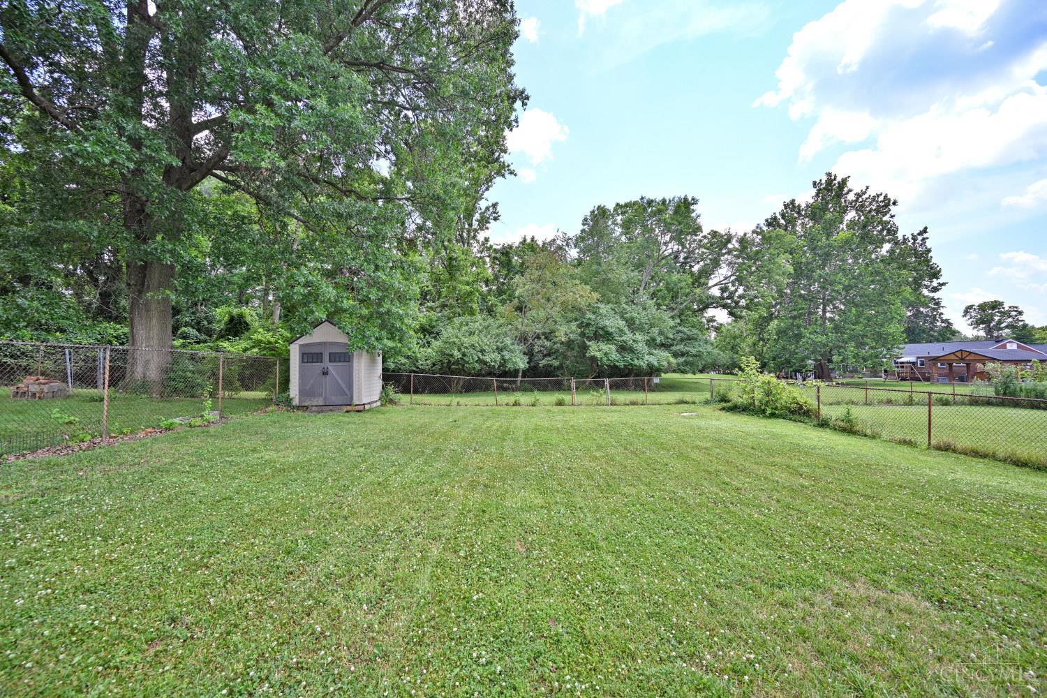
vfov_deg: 81.2
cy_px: 349
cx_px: 524
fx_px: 407
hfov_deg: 104.3
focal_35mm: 14
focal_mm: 14
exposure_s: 1/250
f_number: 5.6
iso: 110
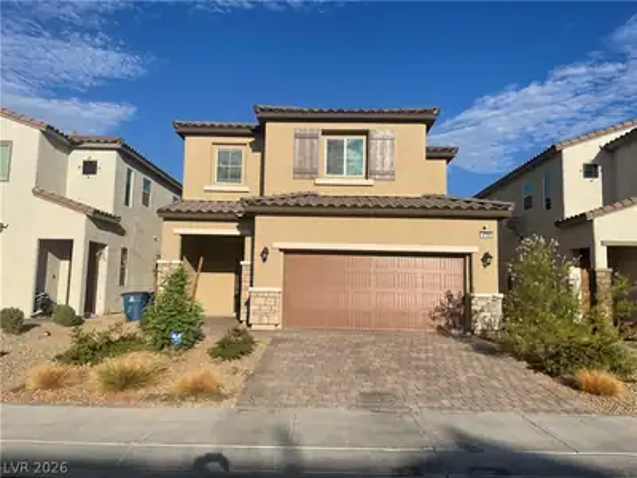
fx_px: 478
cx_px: 318
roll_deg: -1.3
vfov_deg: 53.1
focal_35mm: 26
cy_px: 239
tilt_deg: +5.8
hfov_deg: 67.3
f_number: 1.6
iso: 32
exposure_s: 1/5556
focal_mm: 4.2
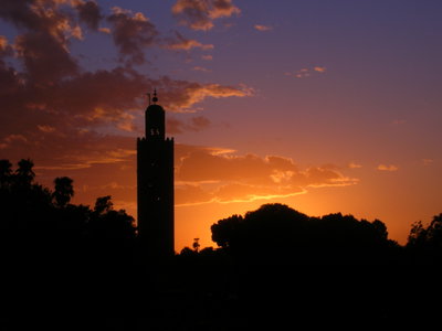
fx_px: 1302
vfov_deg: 14.5
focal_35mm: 102
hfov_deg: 19.3
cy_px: 166
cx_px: 221
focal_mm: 17.1
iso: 50
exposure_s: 1/197
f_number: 8.2
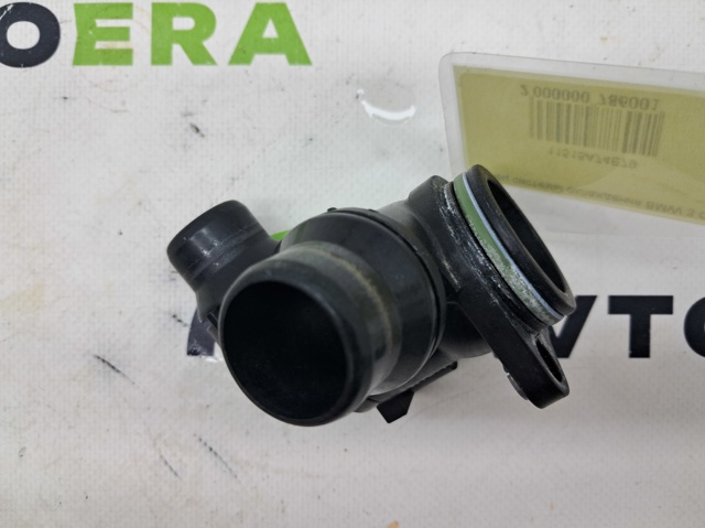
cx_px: 352
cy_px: 264
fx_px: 549
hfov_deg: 65.4
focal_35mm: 27
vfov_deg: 51.3
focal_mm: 4
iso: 50
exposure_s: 1/100
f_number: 1.8
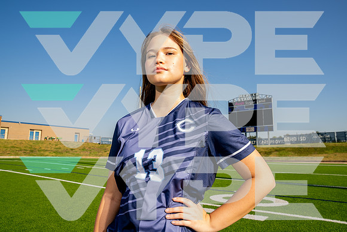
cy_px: 105
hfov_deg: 68.7
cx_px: 190
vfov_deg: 49.1
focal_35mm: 26
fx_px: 253
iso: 50
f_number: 7.1
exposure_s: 1/125
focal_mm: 24
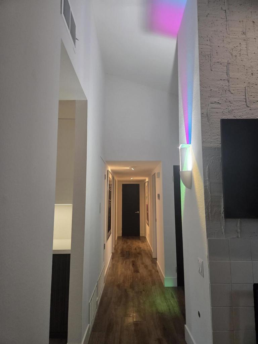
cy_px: 172
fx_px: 229
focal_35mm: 23
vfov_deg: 73.9
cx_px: 129
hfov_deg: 58.9
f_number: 1.8
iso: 640
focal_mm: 5.4
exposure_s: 1/120
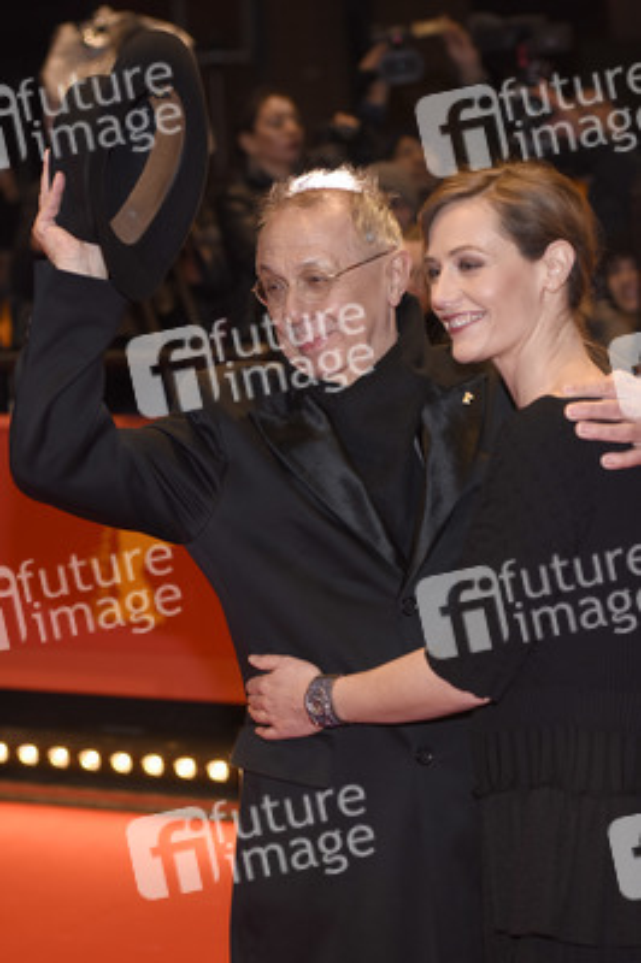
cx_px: 320
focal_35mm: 105
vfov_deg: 19.5
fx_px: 2809
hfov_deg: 13.0
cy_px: 482
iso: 640
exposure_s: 1/400
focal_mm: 70
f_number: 3.2
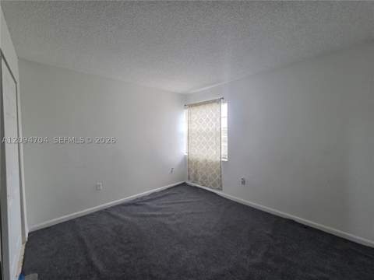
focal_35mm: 13
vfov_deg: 89.9
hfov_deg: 106.2
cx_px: 187
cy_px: 140
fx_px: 140
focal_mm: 2.2
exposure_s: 1/60
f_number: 2.2
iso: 160
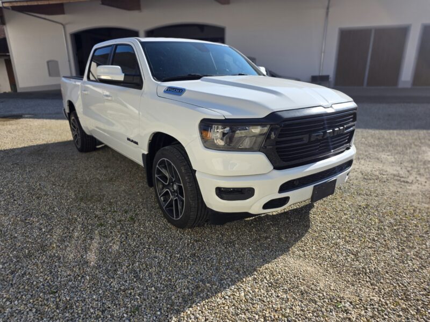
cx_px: 215
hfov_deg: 73.9
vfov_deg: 58.9
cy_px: 161
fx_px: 286
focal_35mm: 23
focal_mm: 6.25
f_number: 1.7
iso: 80
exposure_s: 1/3891
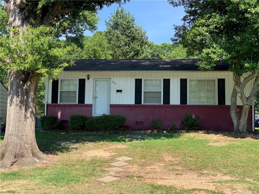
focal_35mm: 52
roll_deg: -1.2
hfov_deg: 36.8
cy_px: 97
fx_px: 389
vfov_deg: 28.0
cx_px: 130
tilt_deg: +6.2
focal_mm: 6
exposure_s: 1/287
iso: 16
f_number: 2.4
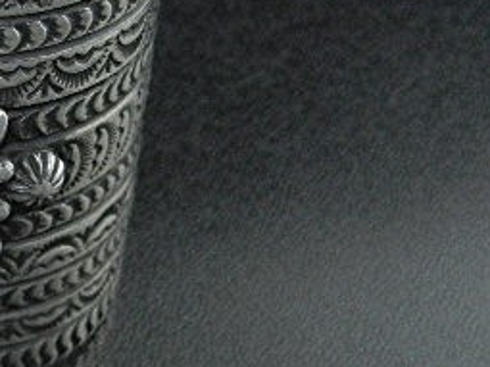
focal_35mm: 113
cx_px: -123
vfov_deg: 13.0
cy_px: 35
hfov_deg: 16.6
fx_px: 1599
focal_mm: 8.1
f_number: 7.6
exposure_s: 1/30
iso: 800
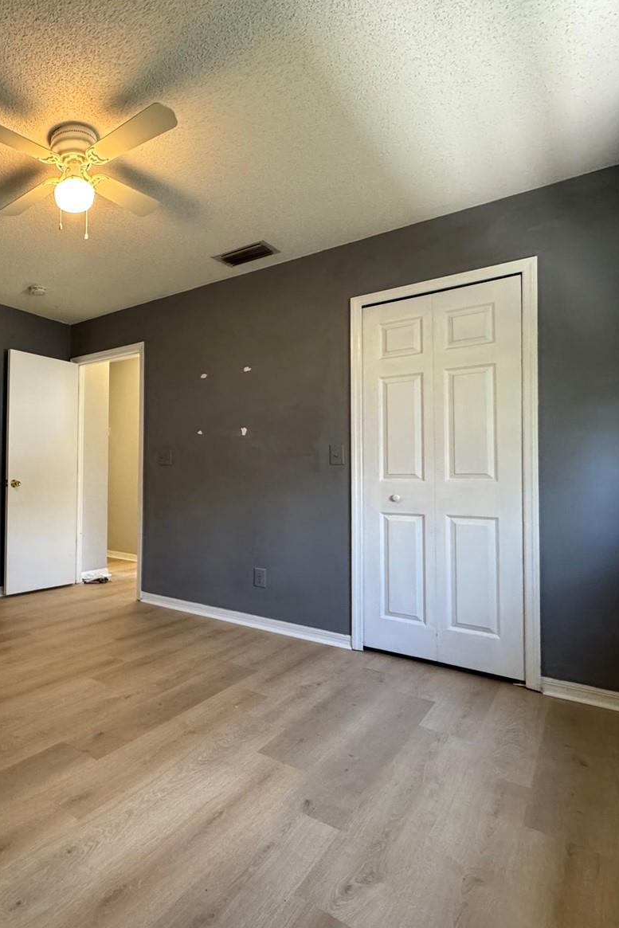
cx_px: 86
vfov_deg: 84.0
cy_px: 463
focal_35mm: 20
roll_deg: -1.1
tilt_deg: +0.6
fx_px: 516
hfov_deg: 55.4
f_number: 2.2
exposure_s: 1/60
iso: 320
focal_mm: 2.22
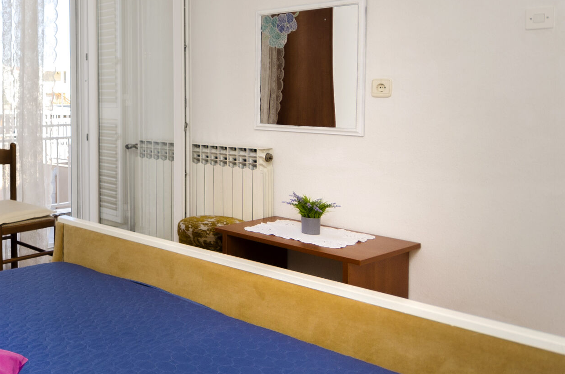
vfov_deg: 35.2
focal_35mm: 37
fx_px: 581
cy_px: 110
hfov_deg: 42.5
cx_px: -35
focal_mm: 11
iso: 100
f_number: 6.3
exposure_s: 1/60
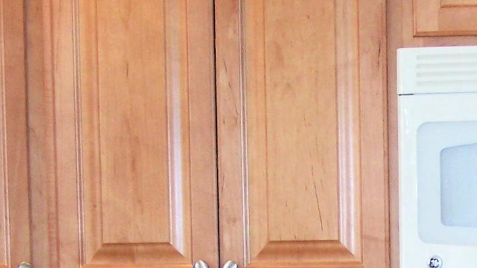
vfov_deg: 9.9
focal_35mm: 120
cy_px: 371
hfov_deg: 17.6
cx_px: 435
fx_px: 1518
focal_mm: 6.3
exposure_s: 1/60
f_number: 2.8
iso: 140
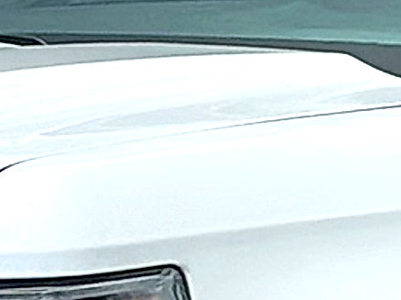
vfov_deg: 4.0
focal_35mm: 367
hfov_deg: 5.4
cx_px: -75
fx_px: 4251
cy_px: 428
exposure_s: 1/7752
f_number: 1.78
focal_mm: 6.86
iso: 64
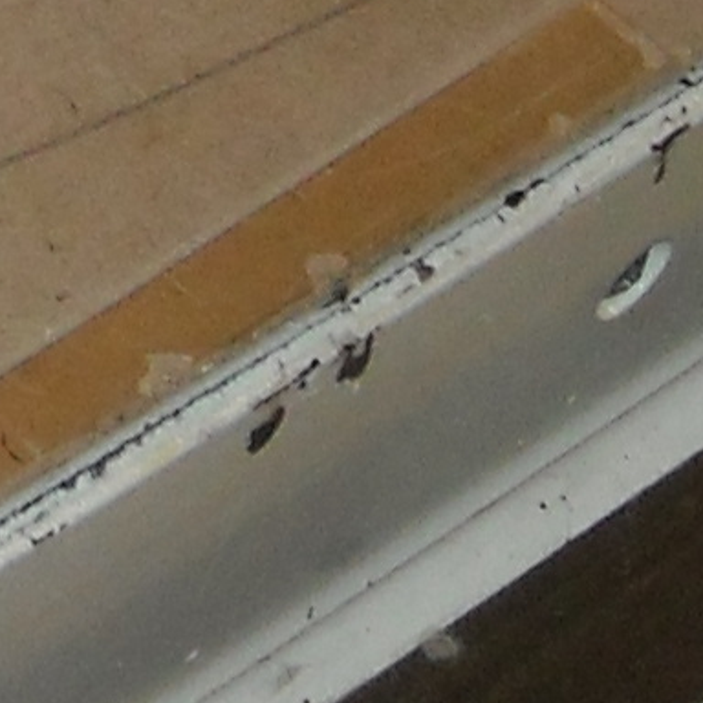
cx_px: -381
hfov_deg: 6.6
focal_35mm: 263
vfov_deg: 6.5
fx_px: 6043
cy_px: -597
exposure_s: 1/60
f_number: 2.8
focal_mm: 5.7
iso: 200
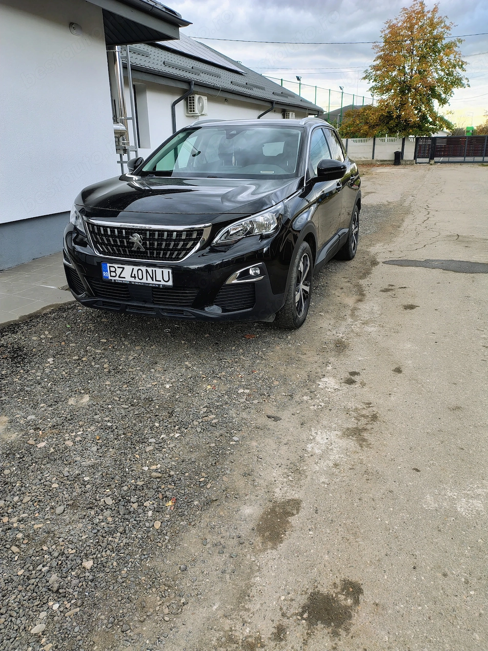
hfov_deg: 54.9
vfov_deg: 69.4
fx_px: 470
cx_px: 244
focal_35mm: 25
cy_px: 326
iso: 256
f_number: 1.7
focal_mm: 4.71
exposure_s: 1/100
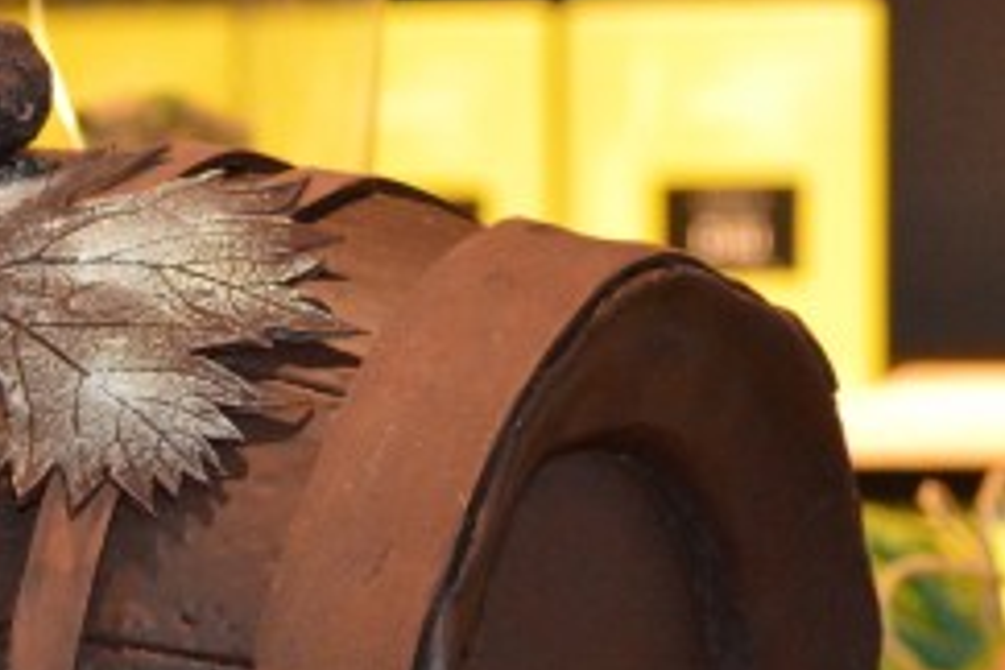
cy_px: 854
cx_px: 17
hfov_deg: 12.4
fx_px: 4578
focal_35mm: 164
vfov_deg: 8.3
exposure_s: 1/60
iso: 3200
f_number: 5
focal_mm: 38
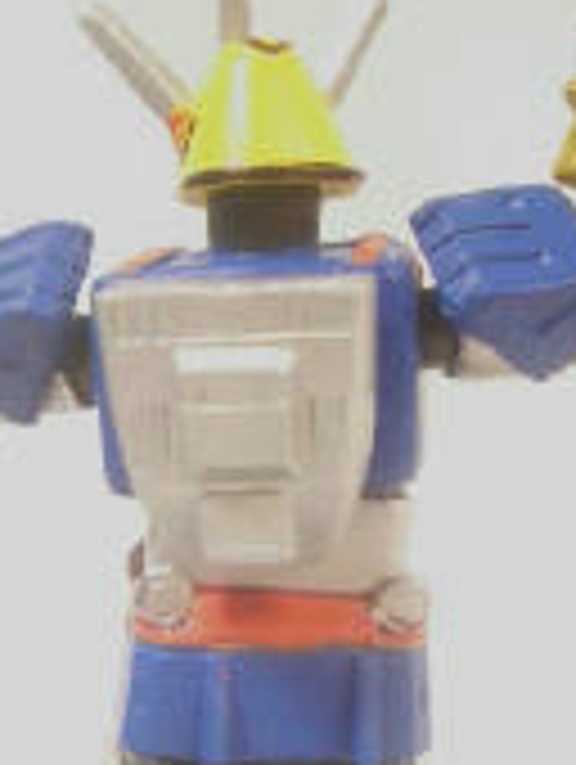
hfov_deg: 18.7
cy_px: 680
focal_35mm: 79
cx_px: 243
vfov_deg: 24.0
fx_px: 1748
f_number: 2.6
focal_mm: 5.8
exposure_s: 1/80
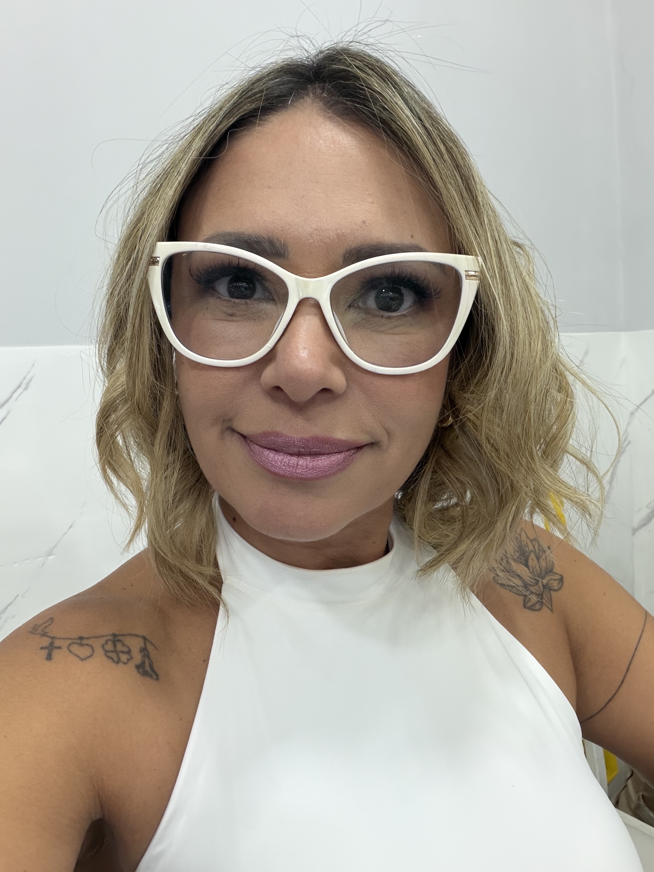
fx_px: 756
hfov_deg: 46.8
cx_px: 327
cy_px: 436
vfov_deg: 60.0
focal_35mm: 30
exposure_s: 1/40
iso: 250
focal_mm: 2.71
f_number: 1.9
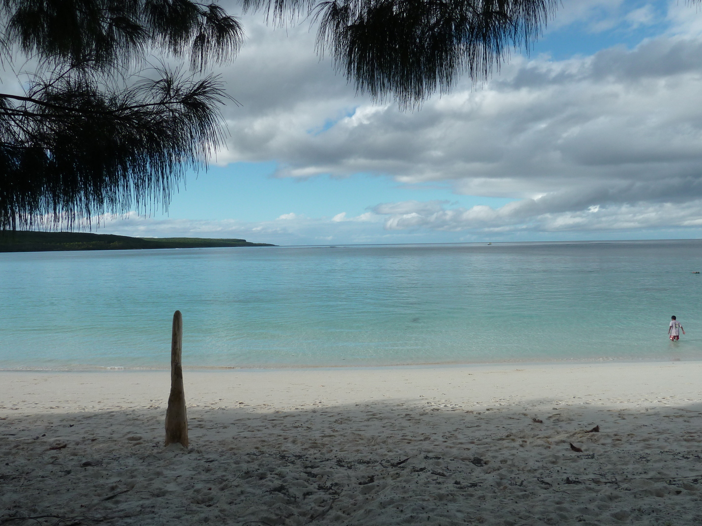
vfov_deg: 49.7
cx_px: 356
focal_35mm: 28
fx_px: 568
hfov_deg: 63.5
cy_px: 282
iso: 80
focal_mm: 4.1
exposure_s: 1/1000
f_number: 3.3
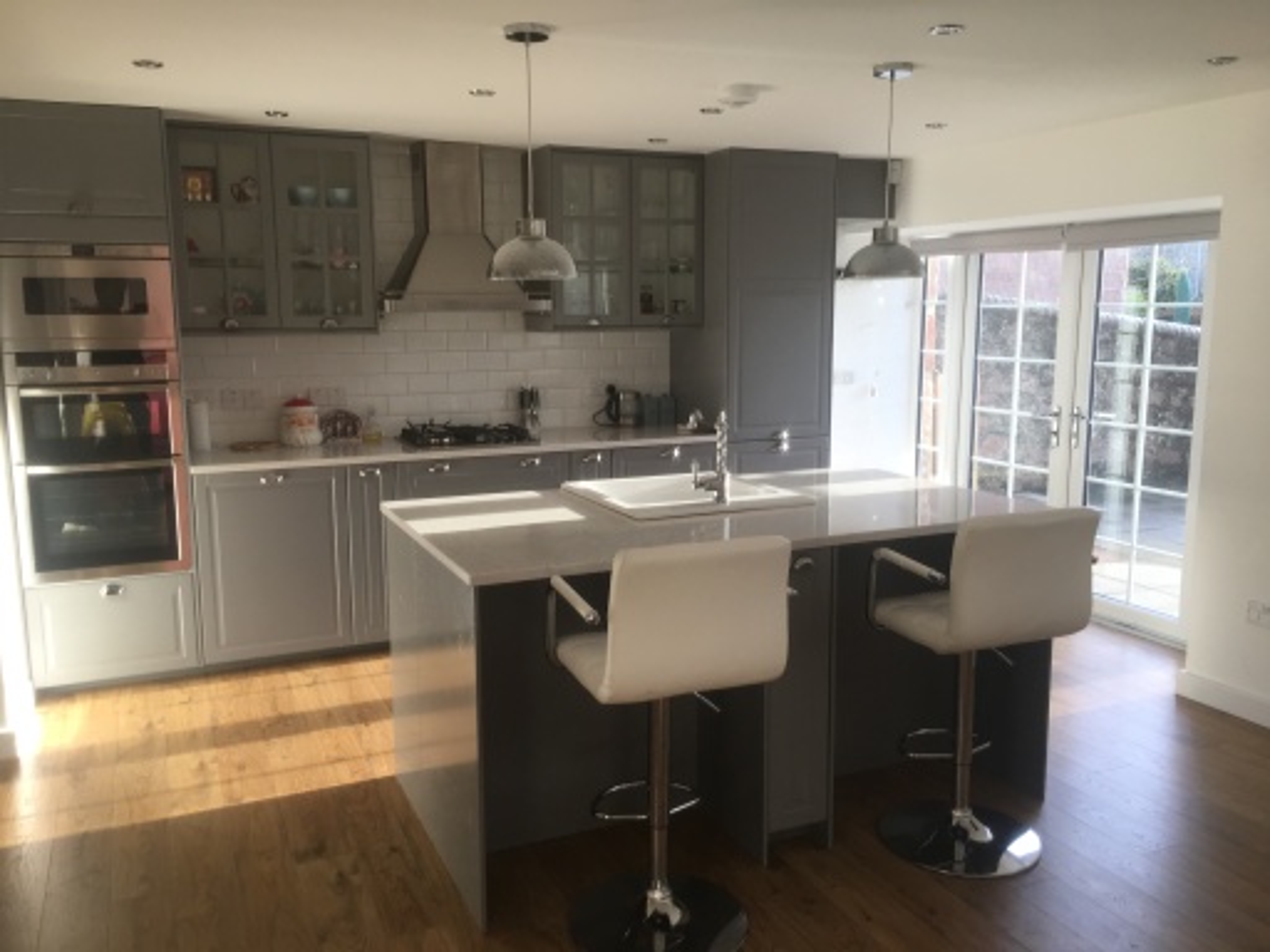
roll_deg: +0.6
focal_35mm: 29
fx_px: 1064
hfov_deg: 61.7
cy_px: 476
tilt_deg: -9.1
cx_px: 635
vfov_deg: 48.2
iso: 40
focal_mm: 4.15
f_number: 2.2
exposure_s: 1/100
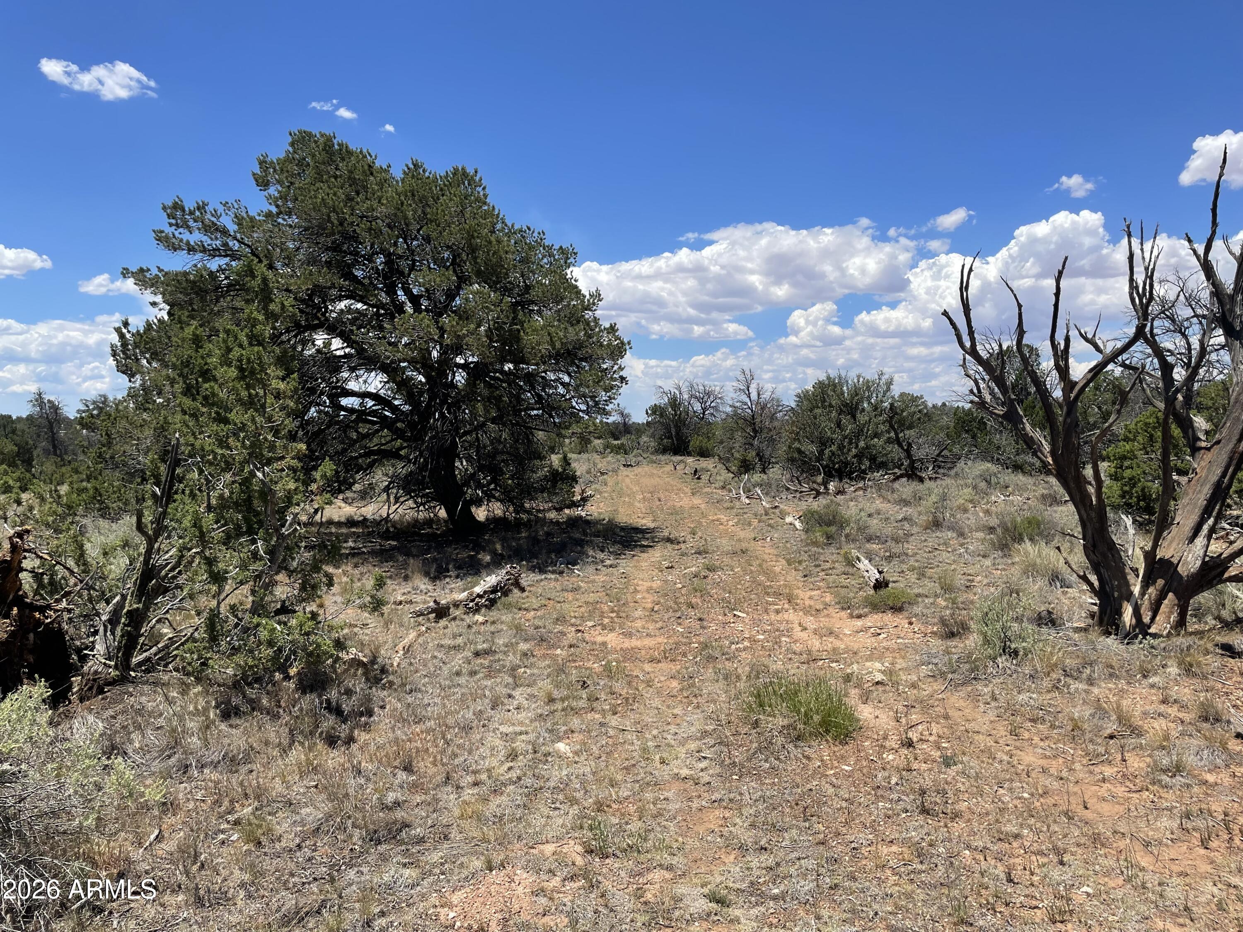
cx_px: 622
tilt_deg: -2.0
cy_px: 466
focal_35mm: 26
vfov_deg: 53.1
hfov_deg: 67.3
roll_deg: +1.7
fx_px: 934
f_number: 1.6
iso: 50
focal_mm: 4.2
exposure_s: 1/5051
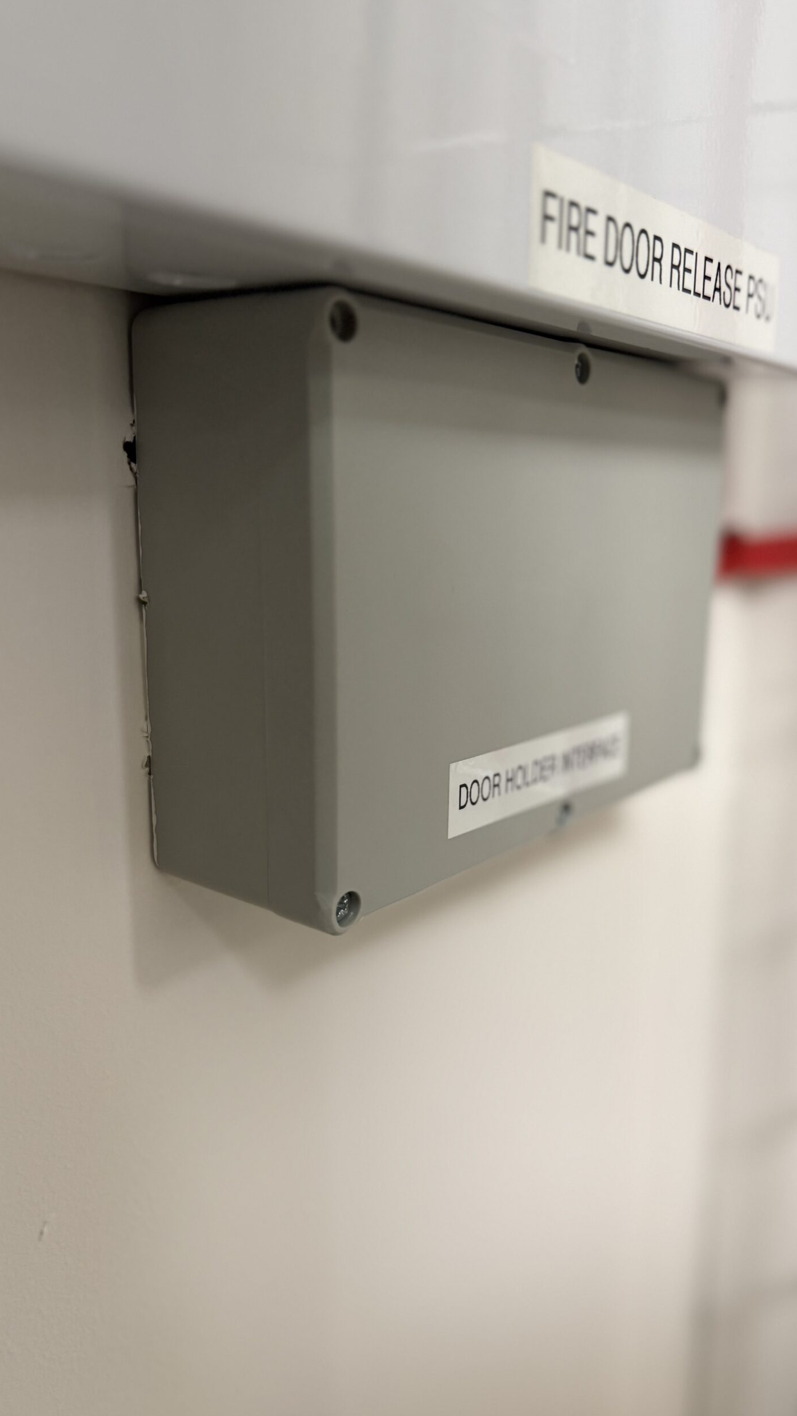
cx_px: 536
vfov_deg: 69.9
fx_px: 1014
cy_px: 712
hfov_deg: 42.3
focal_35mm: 27
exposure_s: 1/50
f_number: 1.78
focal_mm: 6.76
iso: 200
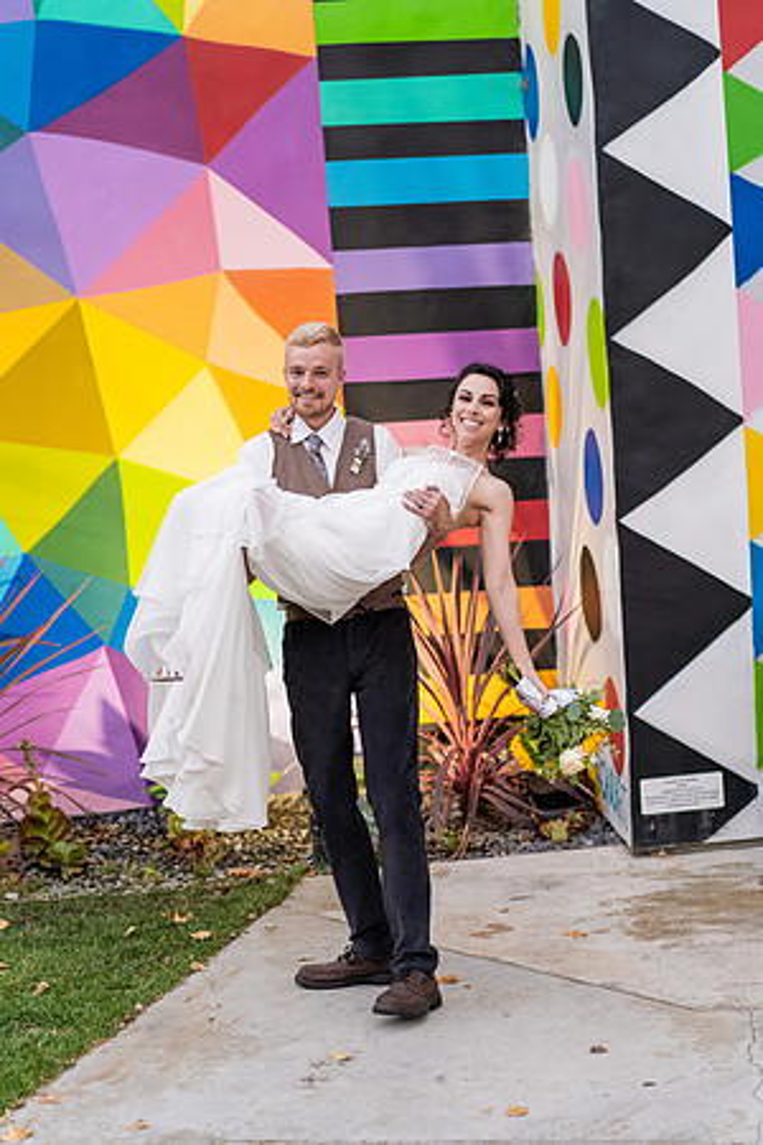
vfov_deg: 36.2
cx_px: 382
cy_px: 572
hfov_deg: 24.6
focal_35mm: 55
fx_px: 1748
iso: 500
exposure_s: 1/160
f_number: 2.2
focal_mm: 55
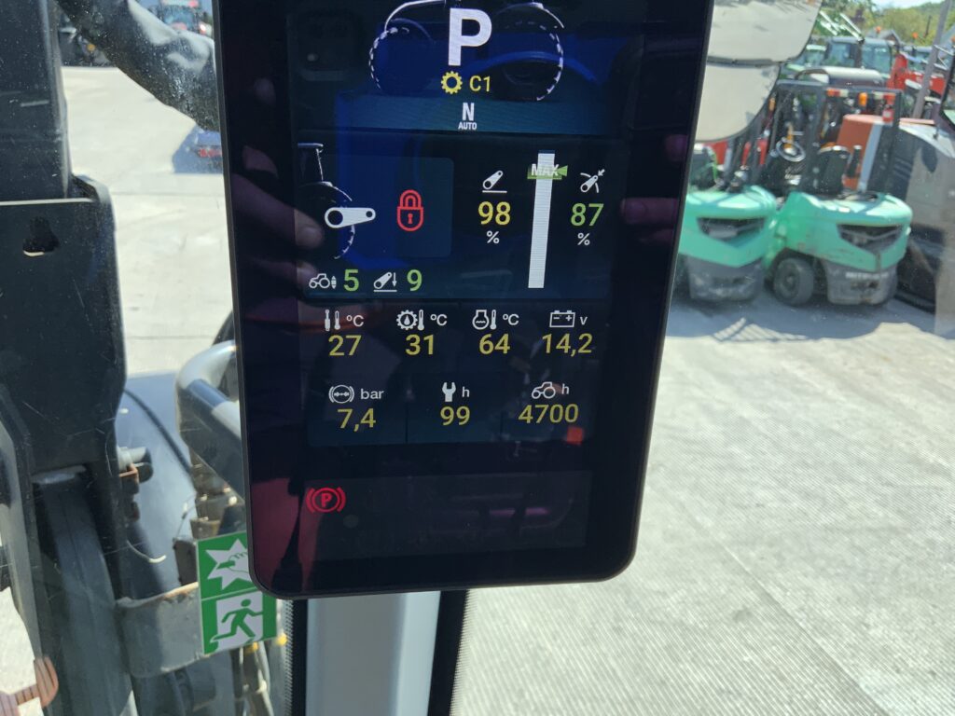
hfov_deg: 61.7
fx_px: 800
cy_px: 358
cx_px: 478
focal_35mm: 29
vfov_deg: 48.2
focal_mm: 3
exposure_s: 1/580
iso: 16
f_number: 1.8
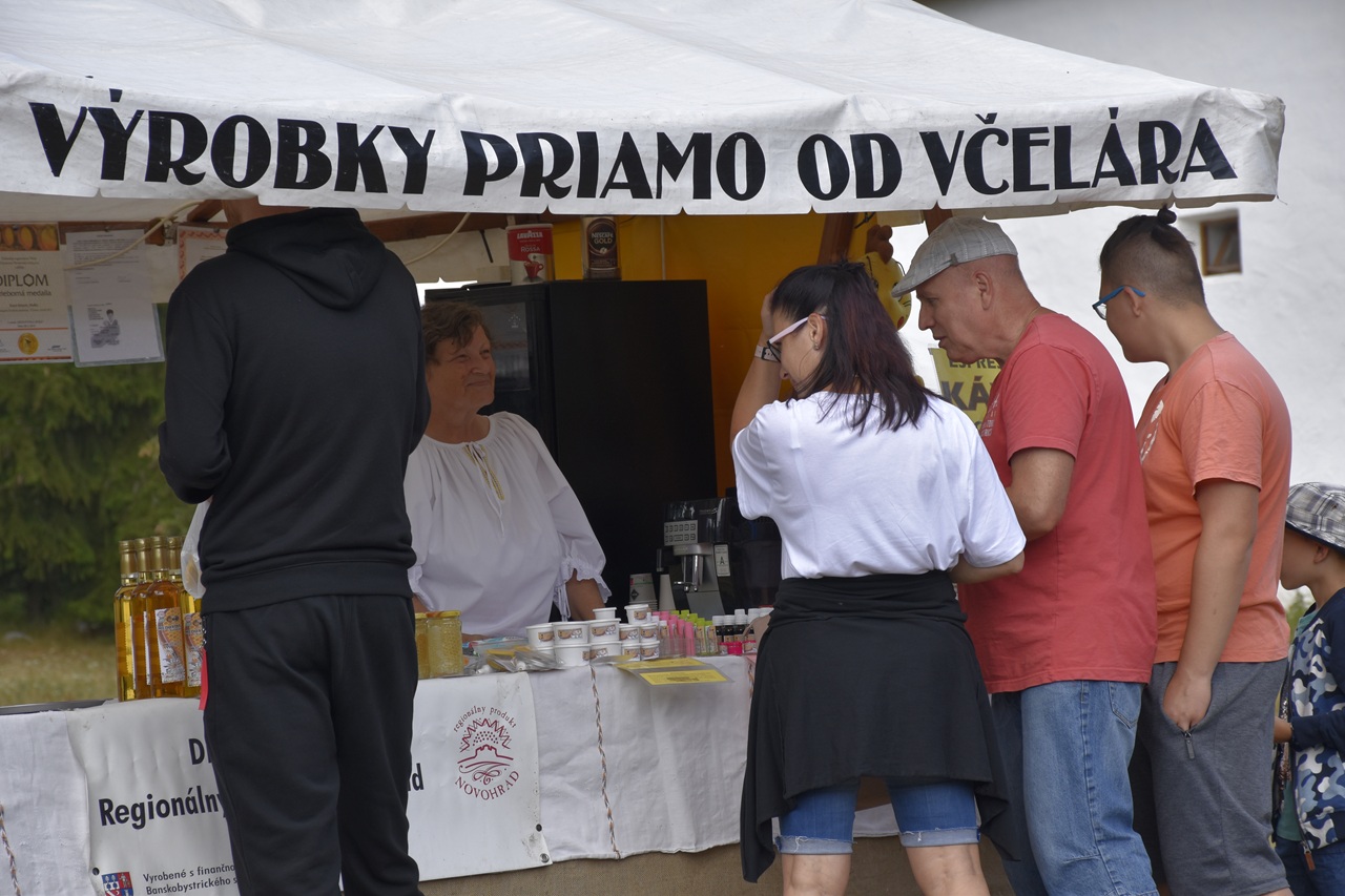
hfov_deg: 13.7
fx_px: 5603
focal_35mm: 150
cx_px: 672
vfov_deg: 9.1
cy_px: 448
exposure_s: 1/250
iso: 220
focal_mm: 100
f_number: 8
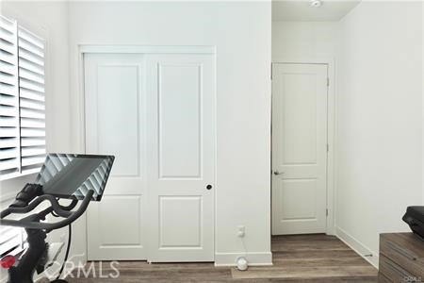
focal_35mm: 20
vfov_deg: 61.9
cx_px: 212
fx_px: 236
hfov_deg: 84.0
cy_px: 142
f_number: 2
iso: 125
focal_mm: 7.6
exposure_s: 1/200
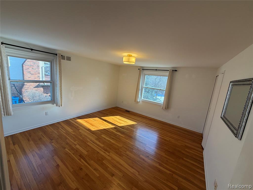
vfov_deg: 85.7
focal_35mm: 14
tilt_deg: -10.4
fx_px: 102
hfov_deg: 102.1
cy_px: 95
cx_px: 126
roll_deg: -5.4
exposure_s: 1/120
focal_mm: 2.22
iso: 50
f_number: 2.2
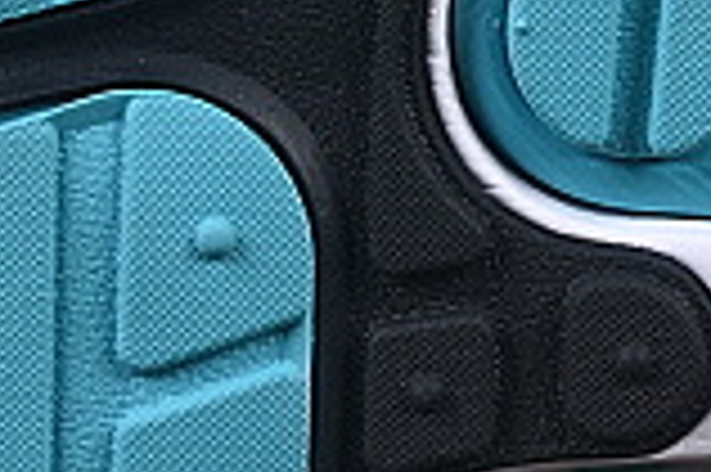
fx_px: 10141
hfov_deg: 4.0
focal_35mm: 514
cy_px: -301
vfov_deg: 2.7
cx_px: 684
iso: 160
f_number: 8
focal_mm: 50
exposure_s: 1/80
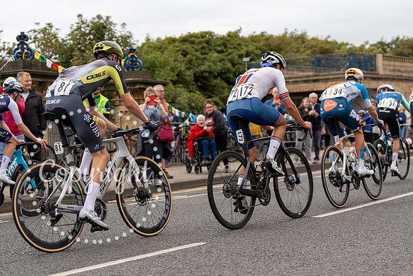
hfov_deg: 28.8
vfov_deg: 19.5
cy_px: 138
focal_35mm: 70
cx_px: 206
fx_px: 803
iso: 320
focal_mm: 70
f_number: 3.5
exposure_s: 1/1000
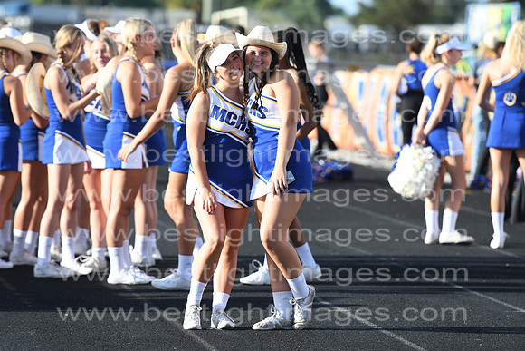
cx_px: 262
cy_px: 176
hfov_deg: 7.6
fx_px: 3938
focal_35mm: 270
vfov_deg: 5.1
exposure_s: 1/1250
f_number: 4
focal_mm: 180
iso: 200
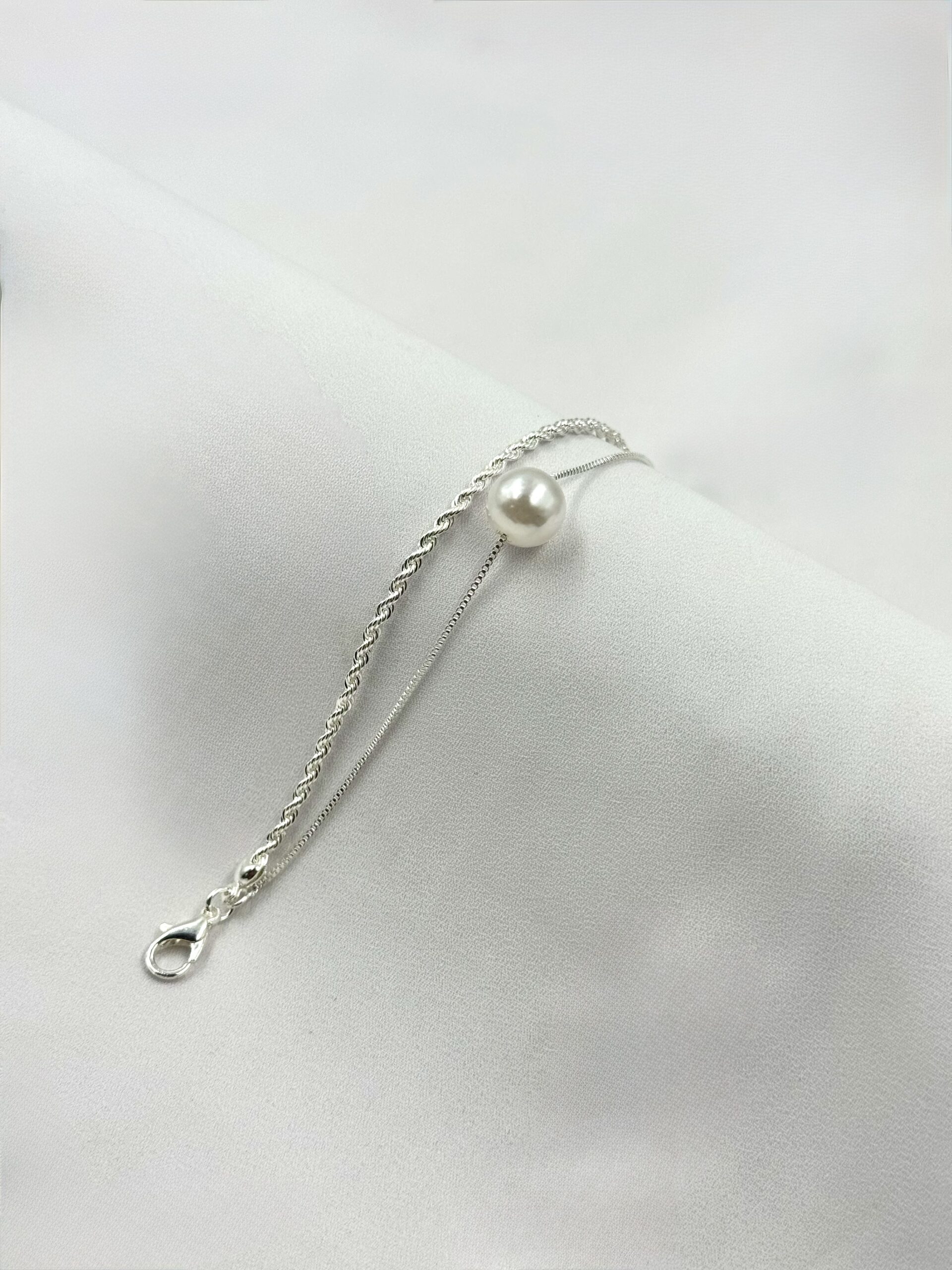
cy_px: 635
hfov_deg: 30.3
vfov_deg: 39.7
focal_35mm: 48
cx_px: 476
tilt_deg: -43.5
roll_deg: -9.2
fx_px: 1760
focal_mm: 6.76
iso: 64
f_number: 1.78
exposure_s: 1/939
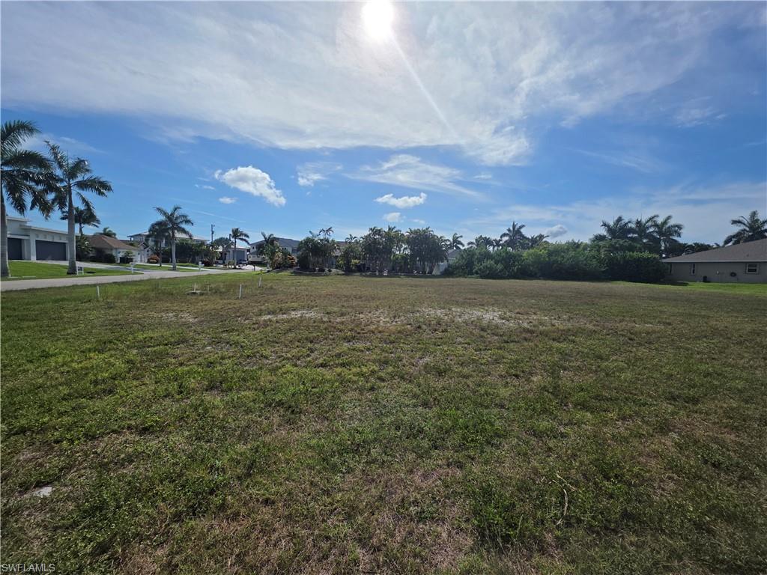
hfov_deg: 106.2
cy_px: 288
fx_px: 288
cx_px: 384
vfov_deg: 89.9
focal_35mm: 13
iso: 40
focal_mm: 2.2
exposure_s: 1/5930
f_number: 1.9
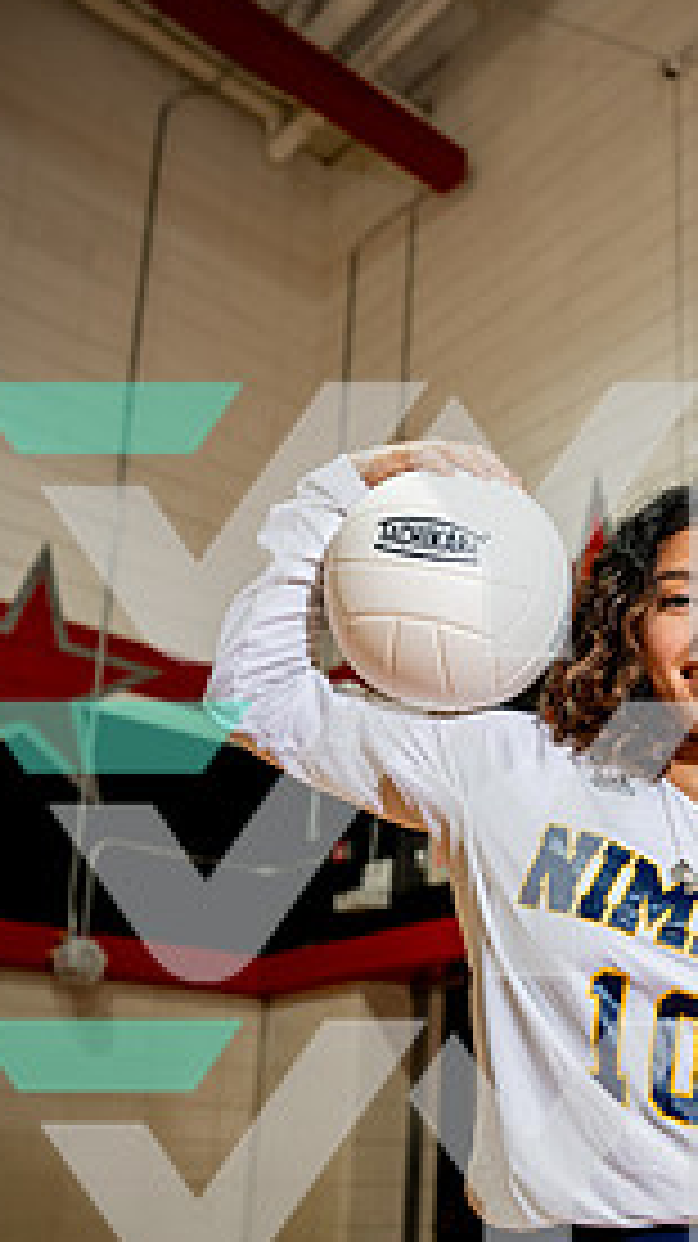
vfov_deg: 48.5
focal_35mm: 41
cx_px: 646
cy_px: 842
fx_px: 1351
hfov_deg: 27.8
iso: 400
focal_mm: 24
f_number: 2.8
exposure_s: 1/320
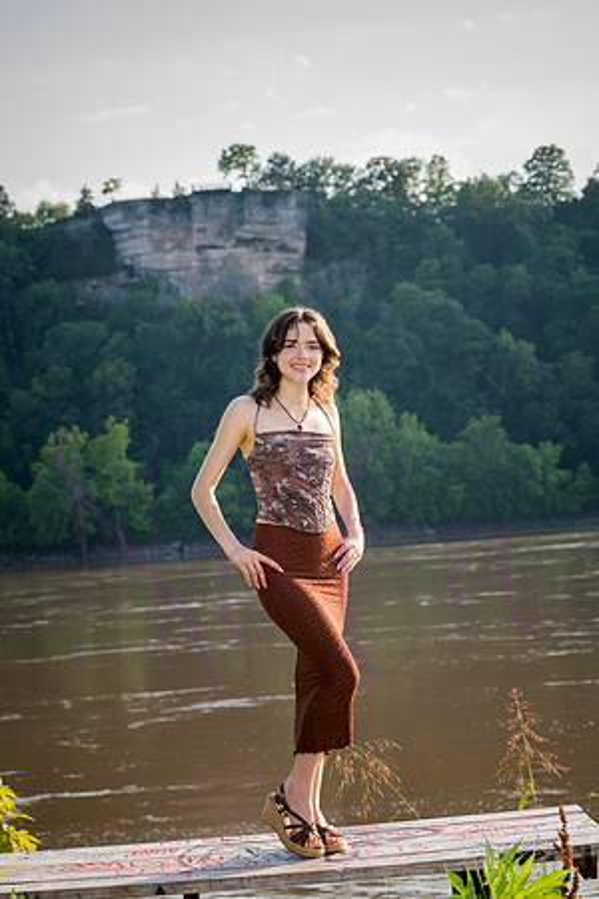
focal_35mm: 92
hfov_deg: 14.9
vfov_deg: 22.1
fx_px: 2296
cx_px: 300
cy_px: 450
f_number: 8
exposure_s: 1/320
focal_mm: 92
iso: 400
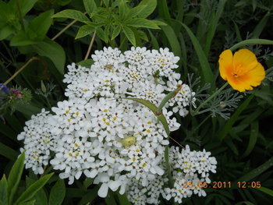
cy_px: 102
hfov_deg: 45.7
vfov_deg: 35.2
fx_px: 324
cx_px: 136
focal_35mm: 41
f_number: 5.5
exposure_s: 1/200
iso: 80
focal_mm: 6.72
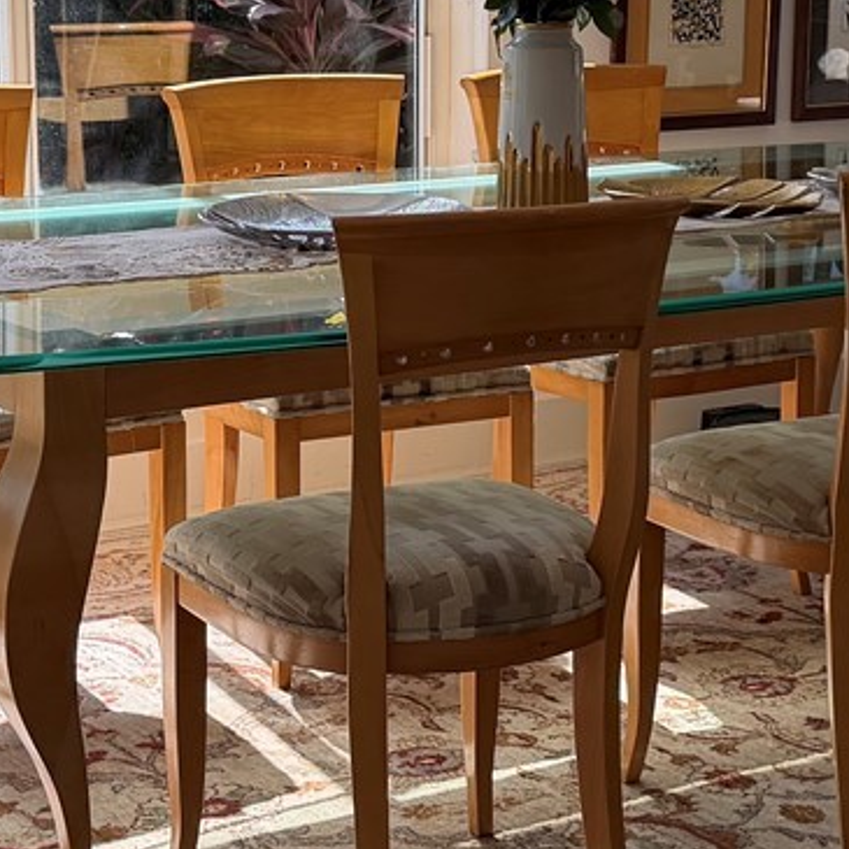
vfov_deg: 18.7
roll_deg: -0.3
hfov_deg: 18.7
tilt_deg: -10.8
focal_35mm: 93
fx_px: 2581
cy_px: 330
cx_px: 493
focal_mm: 6.76
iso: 100
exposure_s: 1/992
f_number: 1.78
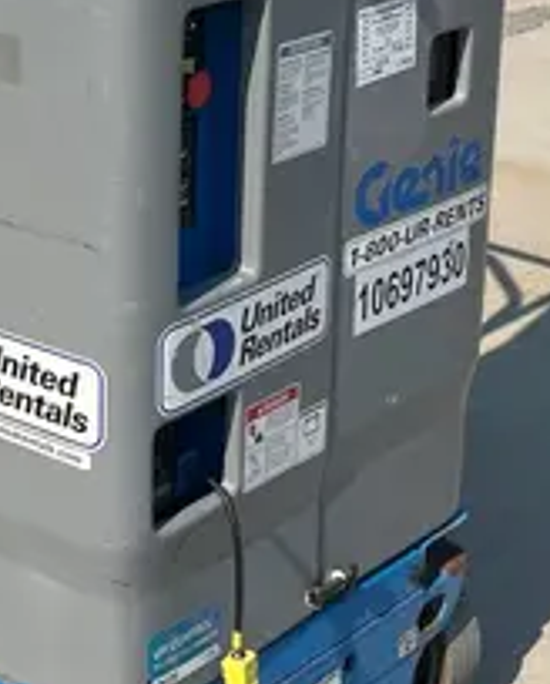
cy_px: 142
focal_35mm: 91
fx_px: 1846
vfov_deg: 20.8
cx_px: 94
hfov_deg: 16.8
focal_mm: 5.1
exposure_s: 1/4149
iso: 50
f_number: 1.6
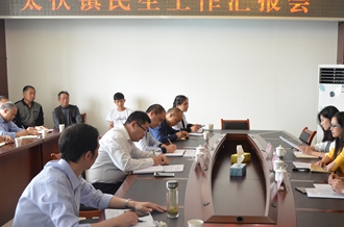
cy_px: 144
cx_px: 215
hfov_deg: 41.1
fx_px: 455
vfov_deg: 27.9
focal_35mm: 48
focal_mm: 21
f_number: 4
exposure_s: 1/60
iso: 500
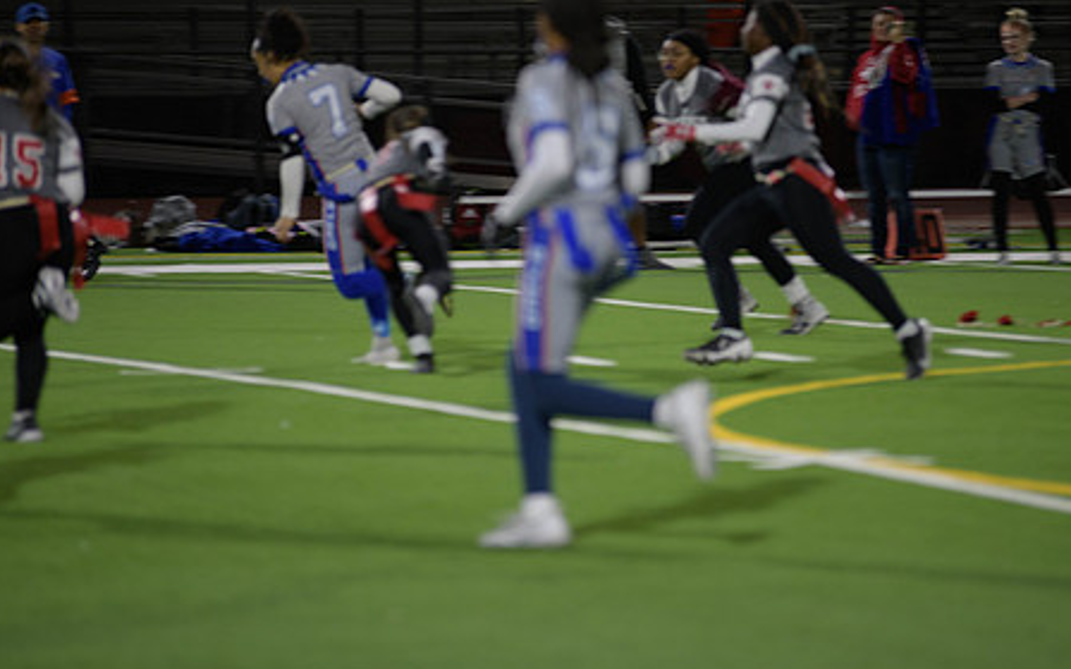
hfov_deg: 8.0
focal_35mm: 264
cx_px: 567
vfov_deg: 5.0
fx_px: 7706
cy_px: 264
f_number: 2.8
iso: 640
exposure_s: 1/200
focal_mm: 200
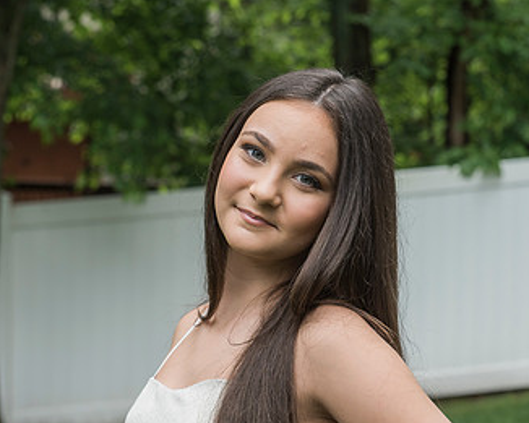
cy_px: 270
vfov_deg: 12.3
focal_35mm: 125
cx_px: 294
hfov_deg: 15.4
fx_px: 1958
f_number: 5.6
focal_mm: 70
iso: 250
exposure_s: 1/160
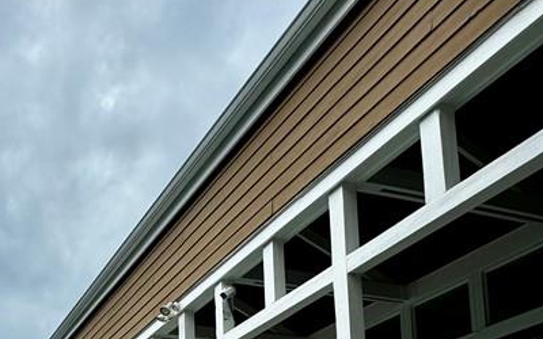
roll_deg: -1.0
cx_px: 10
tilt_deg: +4.0
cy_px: 504
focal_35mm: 38
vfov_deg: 25.5
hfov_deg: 44.5
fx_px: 562
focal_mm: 2.22
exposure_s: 1/1160
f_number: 2.2
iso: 40
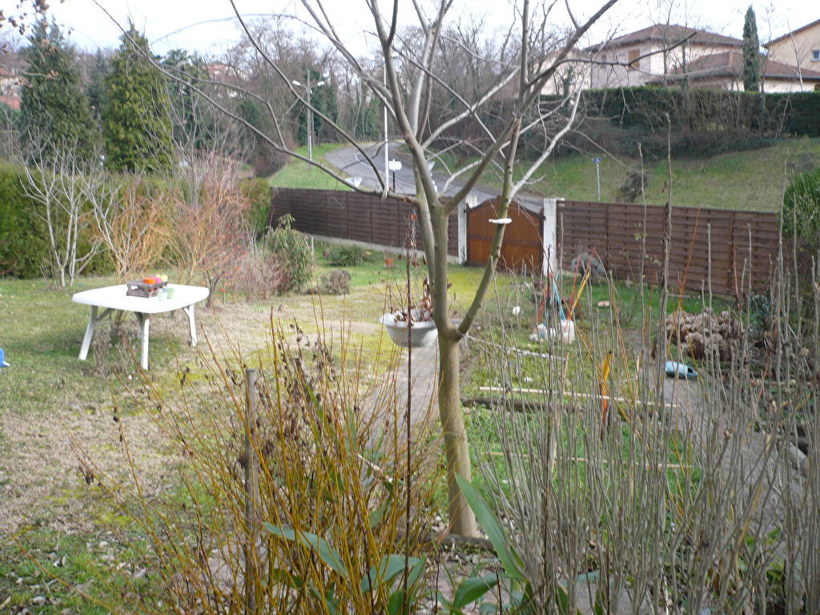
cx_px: 410
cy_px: 308
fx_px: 829
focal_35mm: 35
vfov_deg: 40.7
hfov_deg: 52.6
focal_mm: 5.8
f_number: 2.8
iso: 100
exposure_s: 1/100
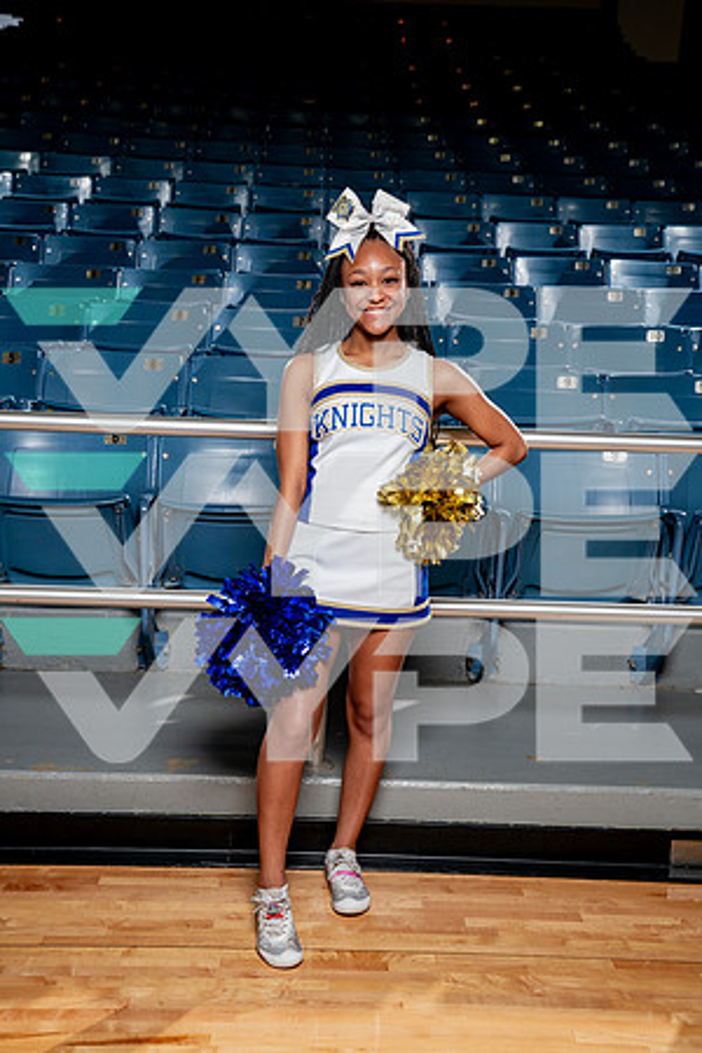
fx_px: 1258
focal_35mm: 43
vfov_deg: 45.4
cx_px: 351
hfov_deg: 31.2
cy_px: 526
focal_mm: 43
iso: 200
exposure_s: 1/250
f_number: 5.6
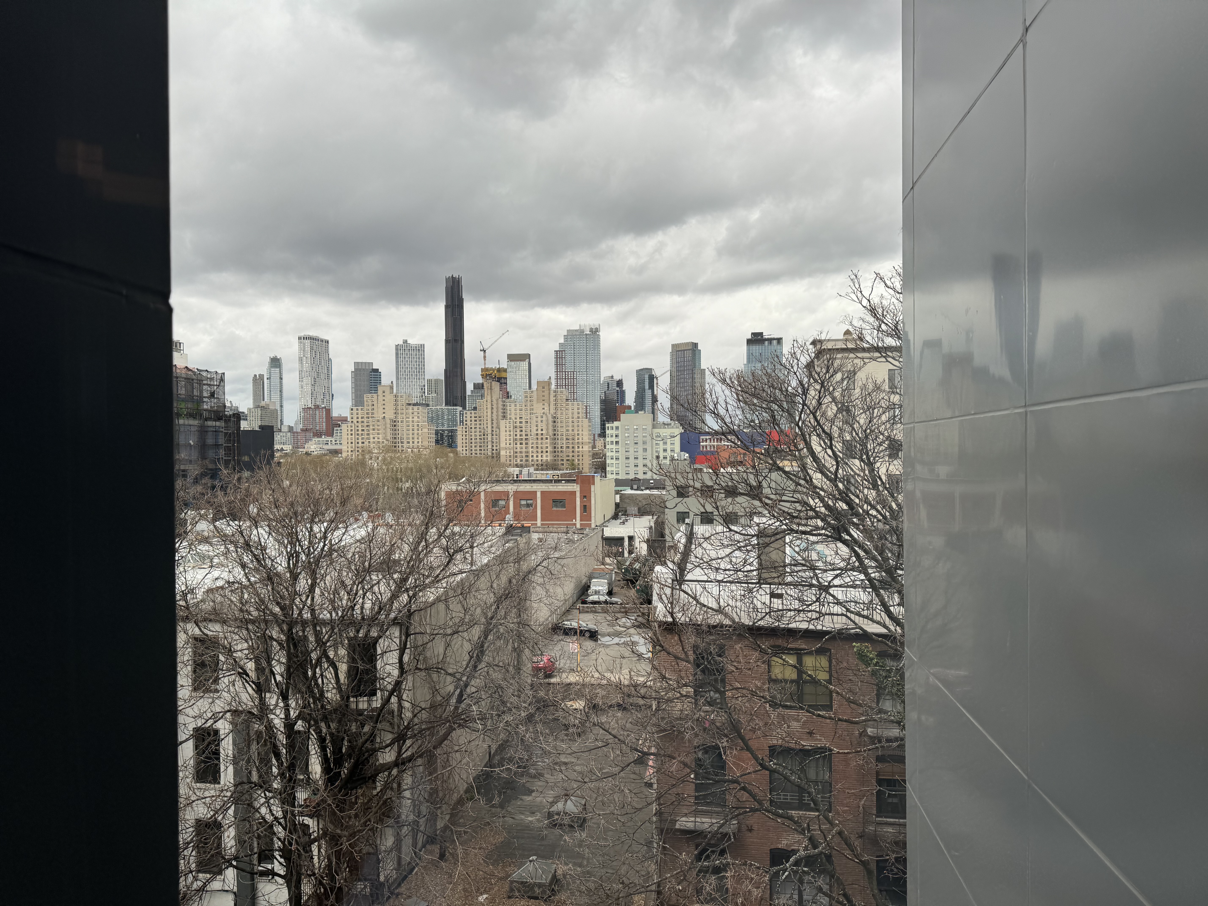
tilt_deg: -1.0
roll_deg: +0.2
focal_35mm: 24
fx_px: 838
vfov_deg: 56.8
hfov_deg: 71.6
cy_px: 453
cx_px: 604
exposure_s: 1/1980
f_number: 1.78
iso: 80
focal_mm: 6.76
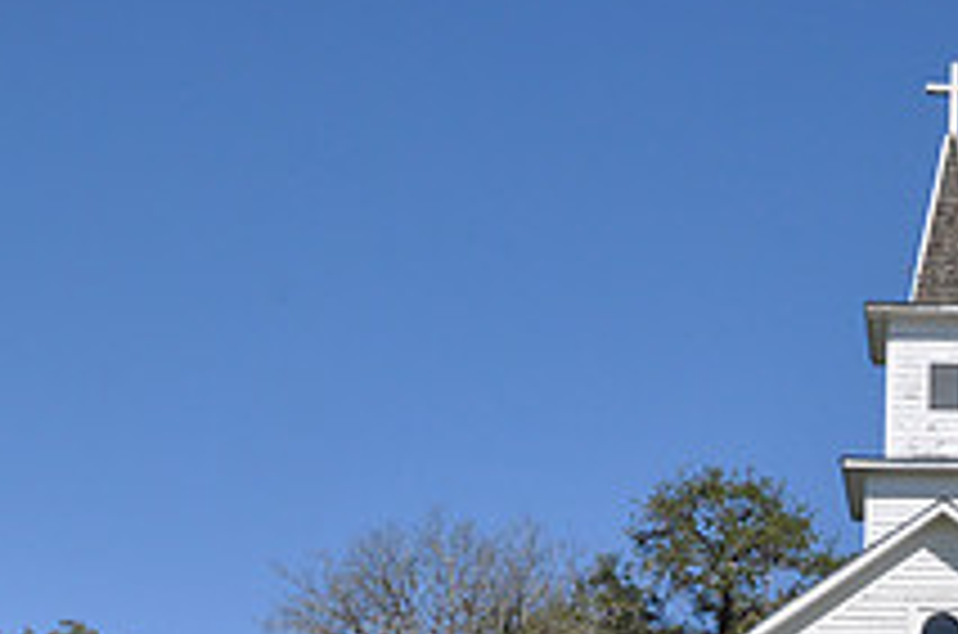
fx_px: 2390
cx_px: 1016
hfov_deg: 21.6
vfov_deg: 14.7
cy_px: 731
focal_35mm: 90
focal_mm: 22
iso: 200
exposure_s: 1/160
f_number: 13
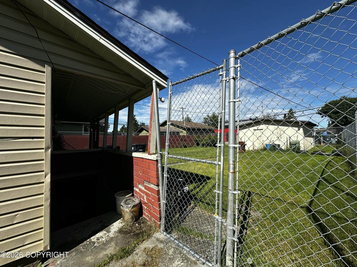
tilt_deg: +2.5
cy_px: 134
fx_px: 144
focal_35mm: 14
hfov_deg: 102.1
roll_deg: +0.9
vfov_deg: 85.7
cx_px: 178
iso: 50
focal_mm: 2.22
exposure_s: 1/2353
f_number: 2.2
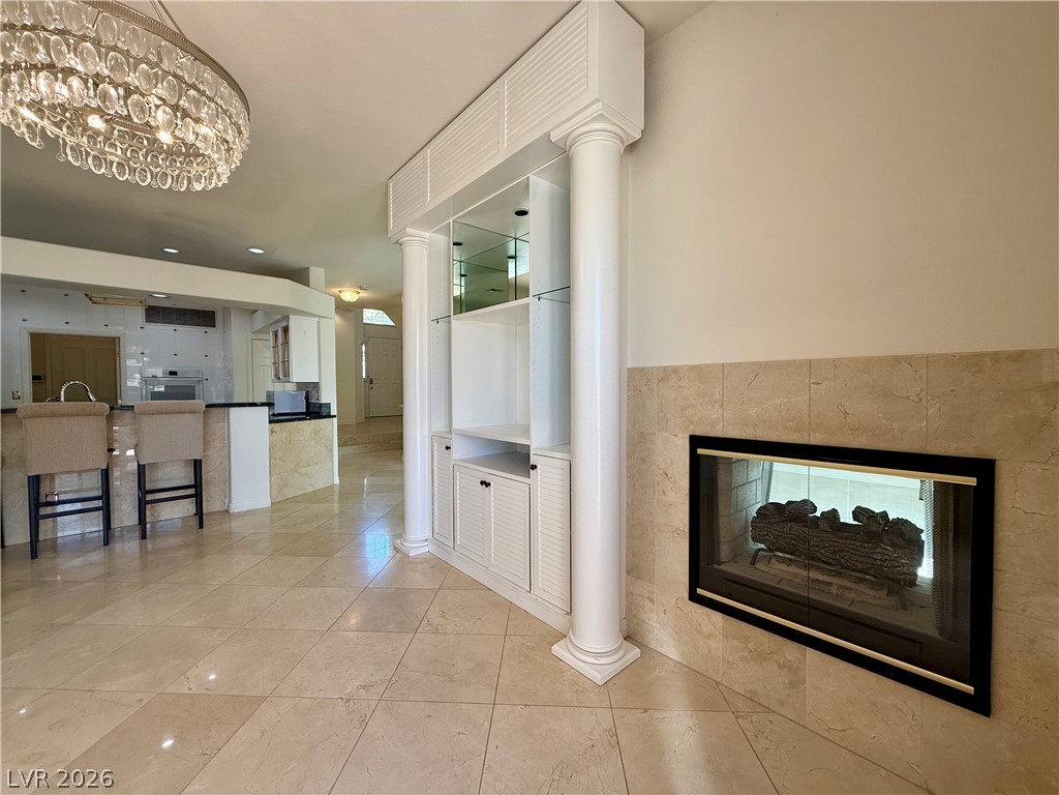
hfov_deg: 102.1
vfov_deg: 85.7
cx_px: 530
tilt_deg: -1.4
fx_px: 428
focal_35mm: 14
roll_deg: +0.1
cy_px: 398
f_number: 2.2
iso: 80
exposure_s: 1/120
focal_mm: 2.22
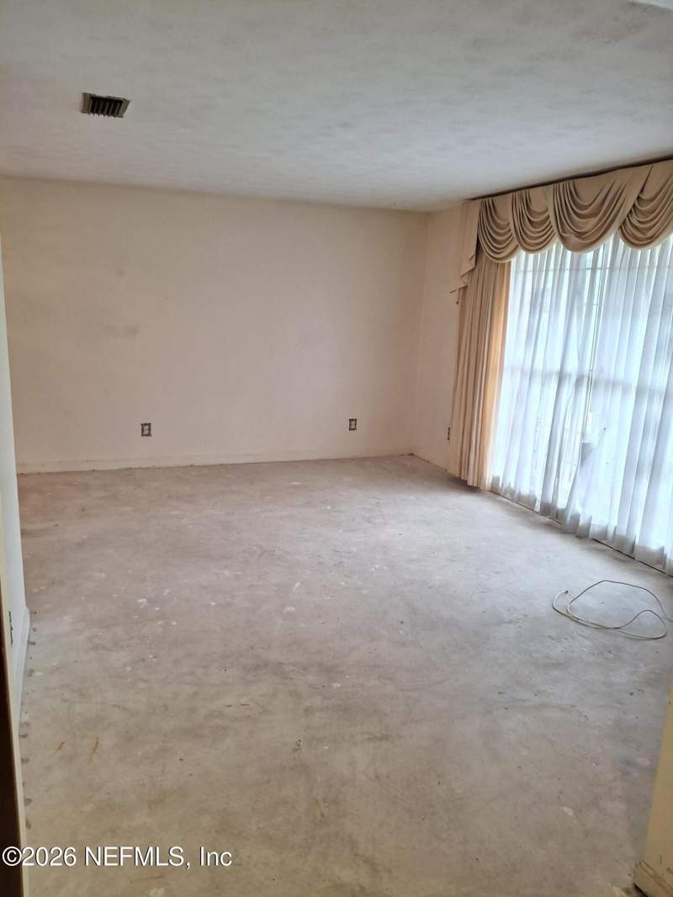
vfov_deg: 69.4
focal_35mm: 25
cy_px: 448
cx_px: 336
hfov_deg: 54.9
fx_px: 648
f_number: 1.8
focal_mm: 4.69
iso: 250
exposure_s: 1/30
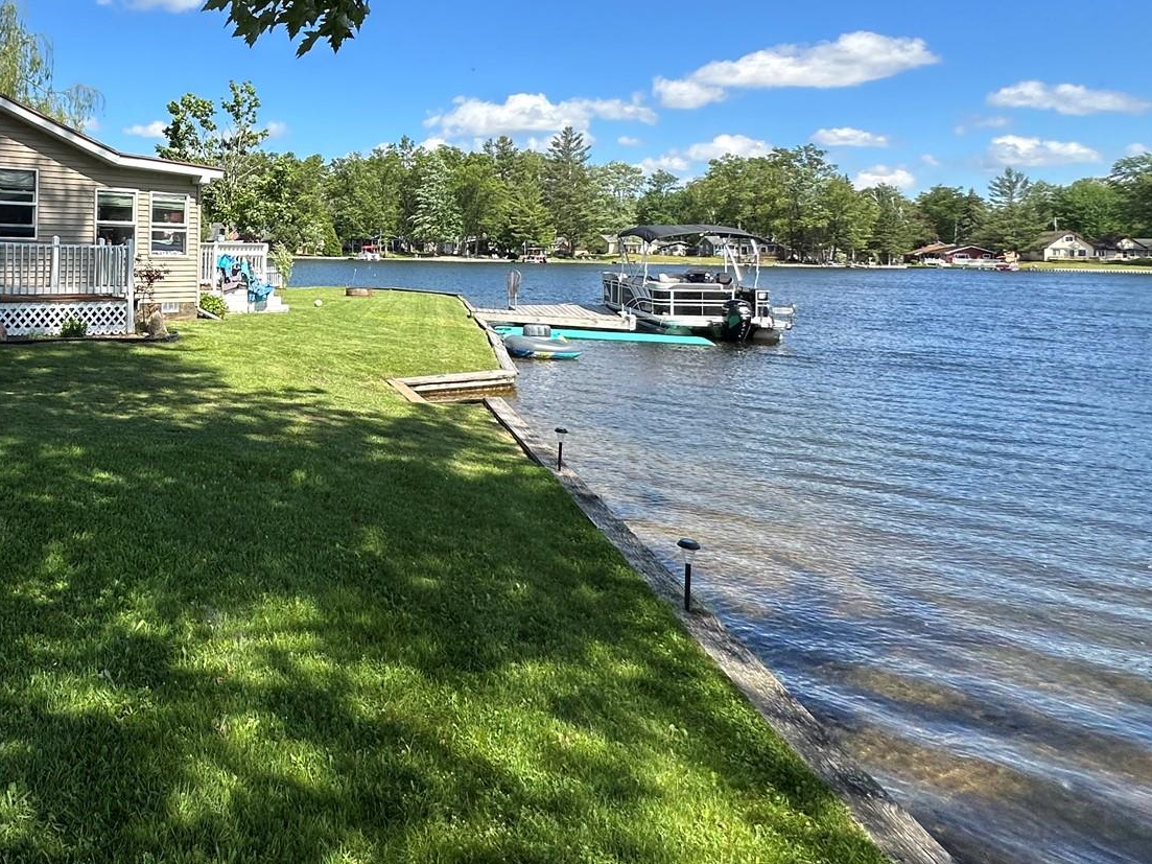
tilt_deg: +0.1
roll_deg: -1.5
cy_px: 226
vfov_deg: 51.0
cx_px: 128
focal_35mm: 26
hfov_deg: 58.2
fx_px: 865
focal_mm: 2.22
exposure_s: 1/1383
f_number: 2.2
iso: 50
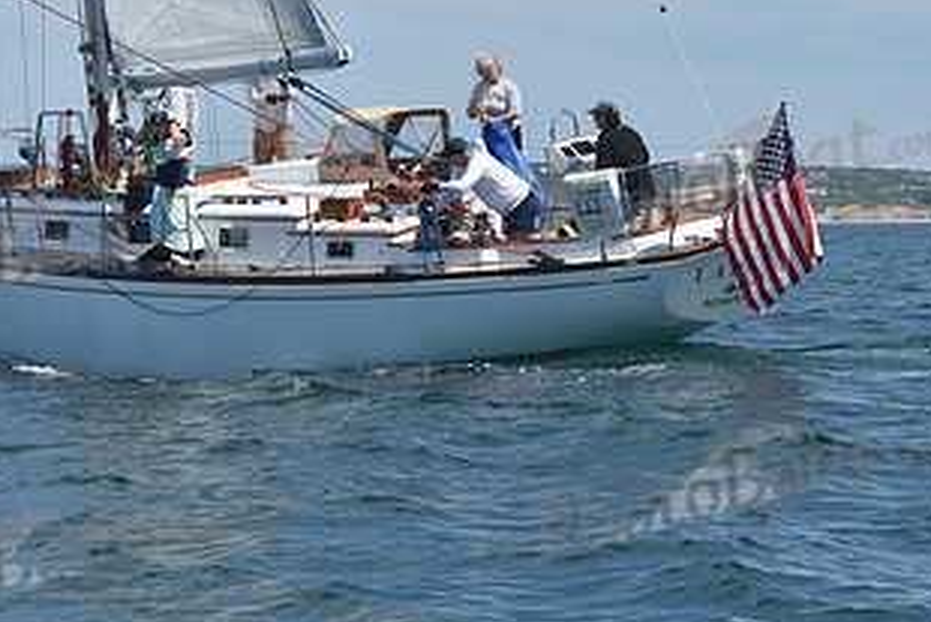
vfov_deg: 10.4
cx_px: 378
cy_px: 65
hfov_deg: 15.6
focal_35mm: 131
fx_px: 3389
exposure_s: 1/800
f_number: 10
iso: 250
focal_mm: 70
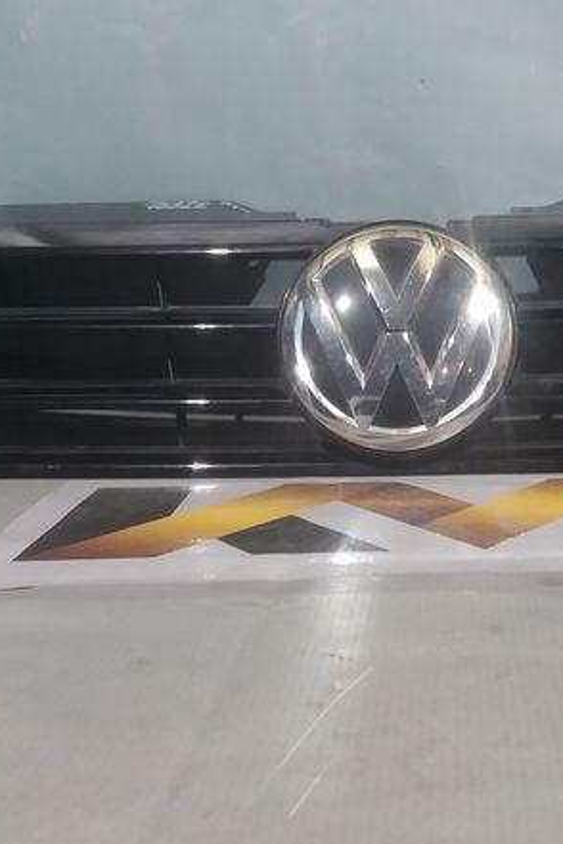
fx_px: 1548
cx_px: 414
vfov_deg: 30.4
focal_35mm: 66
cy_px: 335
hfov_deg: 20.5
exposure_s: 1/17
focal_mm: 3.7
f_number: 1.9
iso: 160
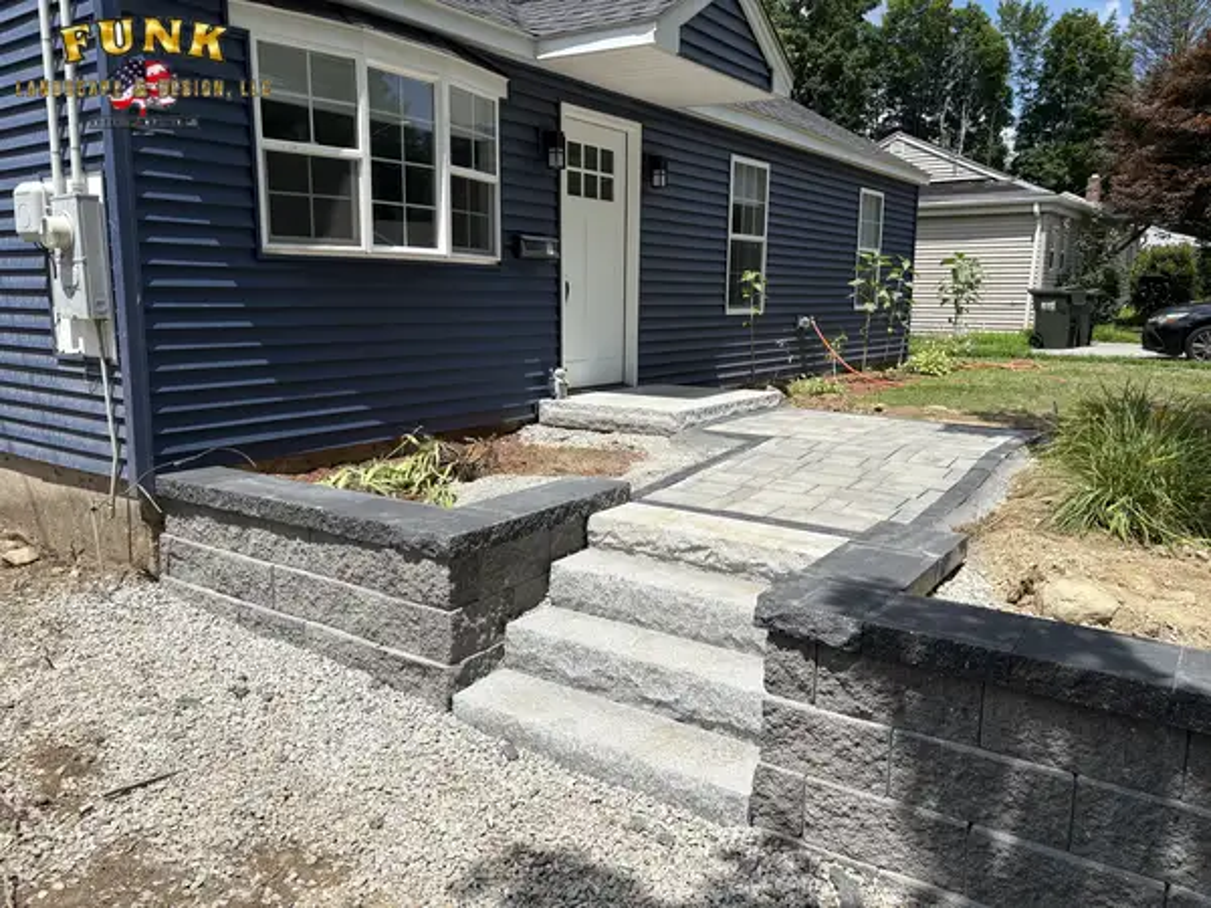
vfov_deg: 53.1
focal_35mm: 26
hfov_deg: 67.3
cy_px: 454
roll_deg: -1.7
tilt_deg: -9.2
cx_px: 606
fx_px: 910
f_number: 1.6
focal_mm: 5.96
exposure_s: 1/4329
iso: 50
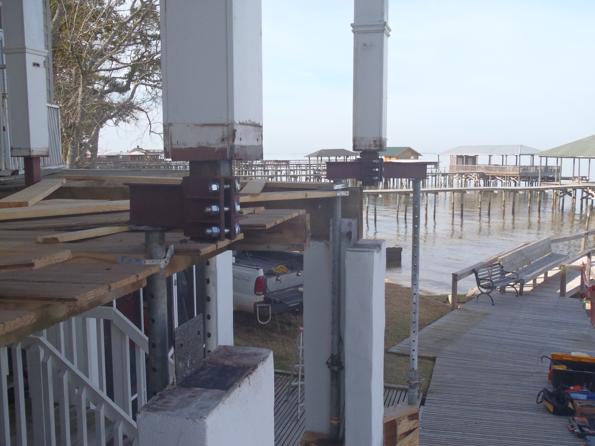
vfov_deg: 39.7
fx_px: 619
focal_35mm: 36
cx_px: 298
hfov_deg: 51.4
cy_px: 223
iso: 200
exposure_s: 1/80
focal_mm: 6.45
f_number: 13
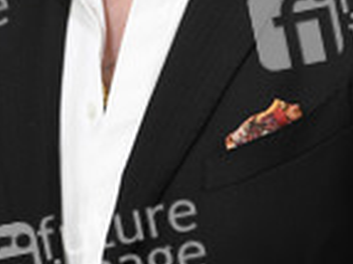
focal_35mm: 537
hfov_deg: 3.7
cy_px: -111
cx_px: 151
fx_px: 5472
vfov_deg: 2.8
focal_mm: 200
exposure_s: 1/400
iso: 1600
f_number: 3.5
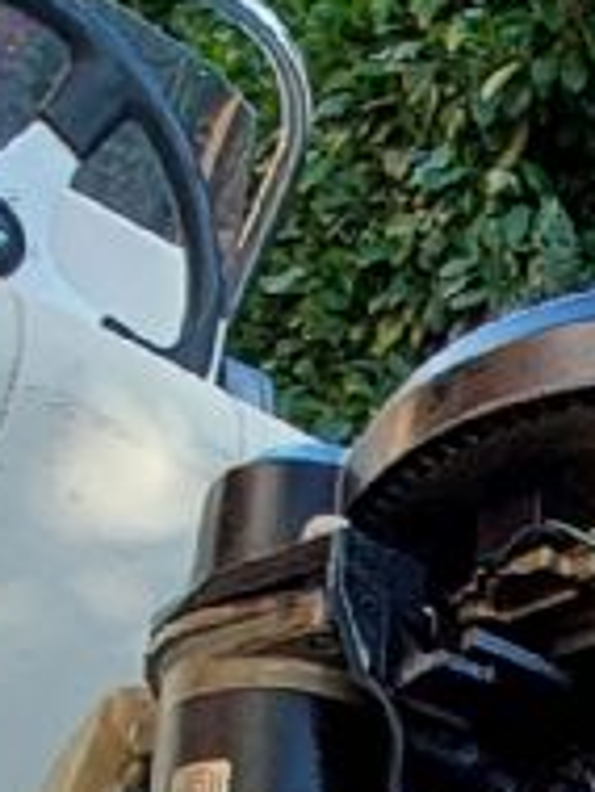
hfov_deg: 14.4
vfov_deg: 16.4
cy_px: 1454
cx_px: 729
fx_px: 2266
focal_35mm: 99
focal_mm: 1.42
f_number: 2.2
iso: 64
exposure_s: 1/236
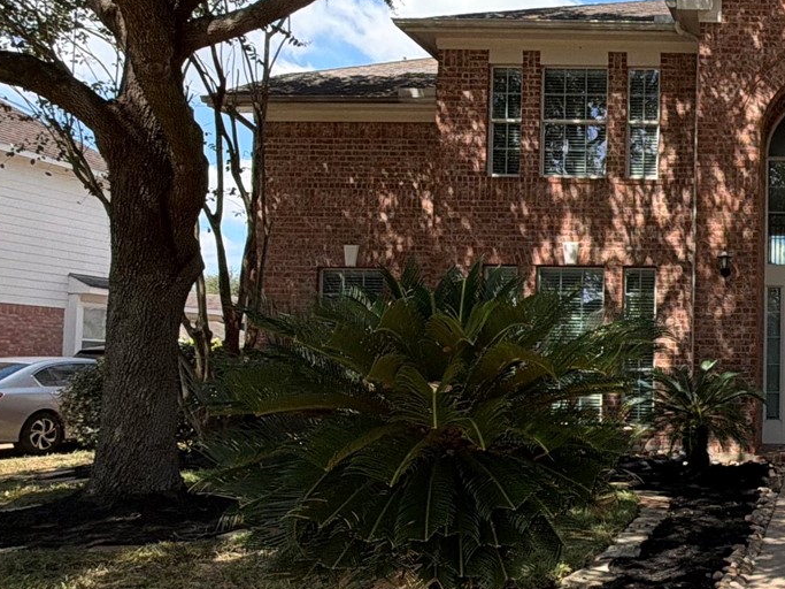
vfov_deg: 34.3
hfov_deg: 38.4
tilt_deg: +1.2
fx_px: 952
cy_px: 337
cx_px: 830
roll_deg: +0.1
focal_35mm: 42
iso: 40
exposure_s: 1/770
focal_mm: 2.22
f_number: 2.2
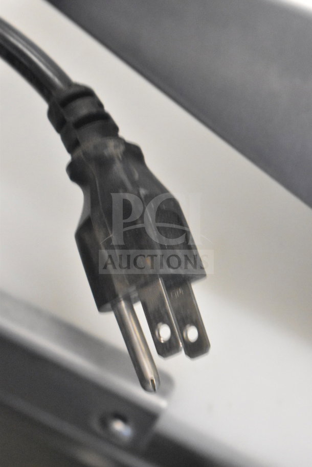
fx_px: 1072
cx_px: 156
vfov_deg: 24.6
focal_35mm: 82
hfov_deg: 16.6
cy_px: 234
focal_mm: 55
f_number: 5.6
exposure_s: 1/100
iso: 10000
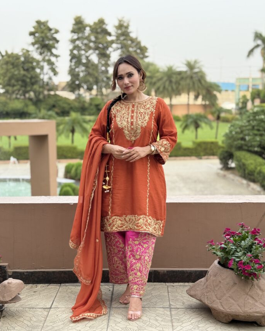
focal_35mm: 51
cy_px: 179
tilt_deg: -8.5
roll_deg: -0.2
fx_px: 500
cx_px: 132
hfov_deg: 29.7
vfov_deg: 36.6
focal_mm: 6.76
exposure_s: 1/527
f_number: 1.78
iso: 100
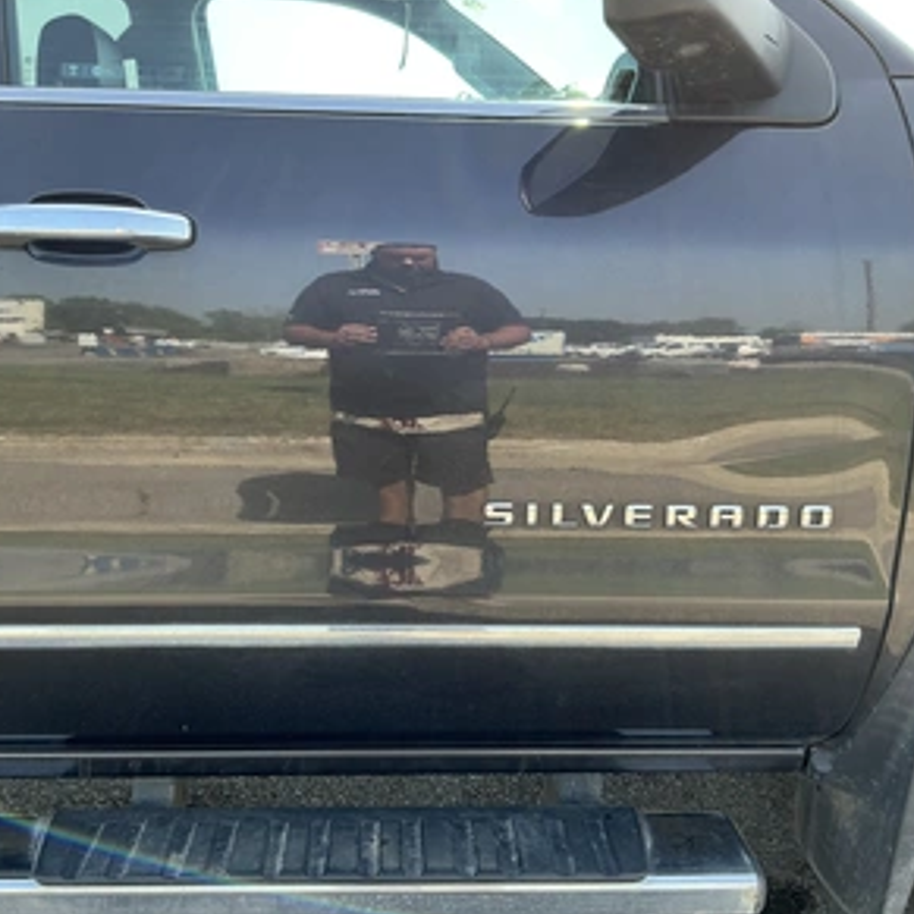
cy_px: 449
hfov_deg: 48.4
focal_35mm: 34
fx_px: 1016
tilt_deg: -10.9
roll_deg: -0.2
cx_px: 405
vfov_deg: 48.4
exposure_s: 1/168
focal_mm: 3
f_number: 1.8
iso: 20
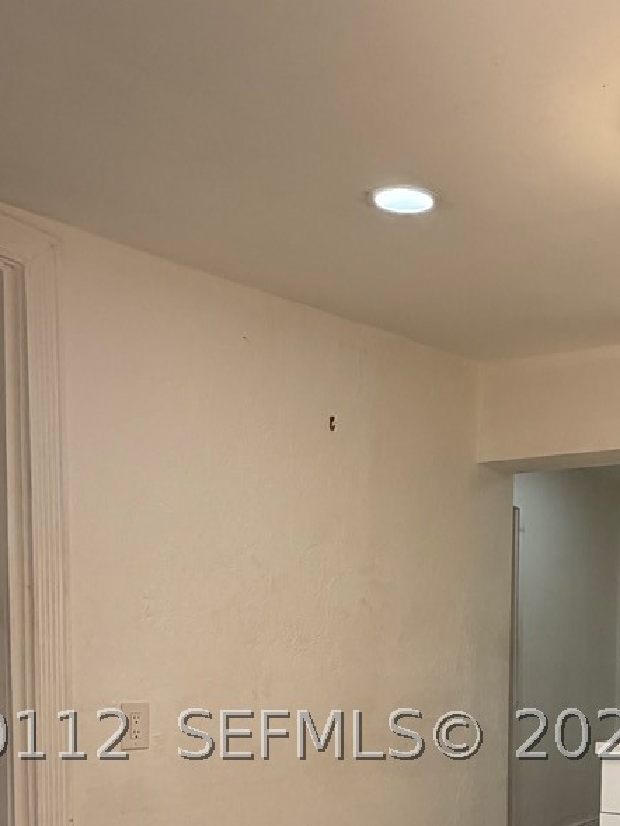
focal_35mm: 38
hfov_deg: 34.9
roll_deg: -1.4
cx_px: 589
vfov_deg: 44.8
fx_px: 907
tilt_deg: -3.2
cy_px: 735
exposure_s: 1/121
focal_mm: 2.22
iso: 80
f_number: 2.2
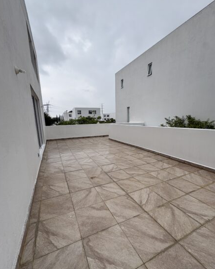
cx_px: 106
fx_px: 119
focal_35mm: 15
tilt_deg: -8.2
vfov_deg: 96.7
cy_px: 143
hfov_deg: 84.0
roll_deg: +3.2
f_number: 2.2
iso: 50
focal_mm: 2.22
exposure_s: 1/1506
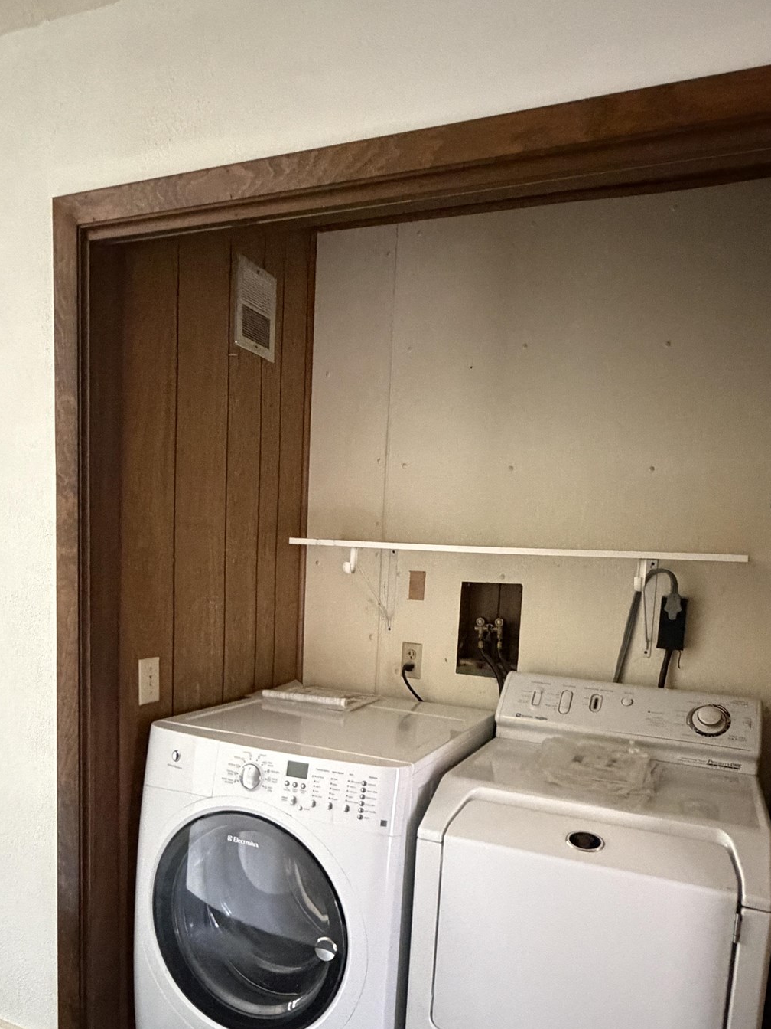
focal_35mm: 24
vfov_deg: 70.2
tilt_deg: -7.6
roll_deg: -3.0
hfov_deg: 56.6
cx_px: 436
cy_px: 658
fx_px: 713
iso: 1250
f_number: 2.2
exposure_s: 1/40
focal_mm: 2.22
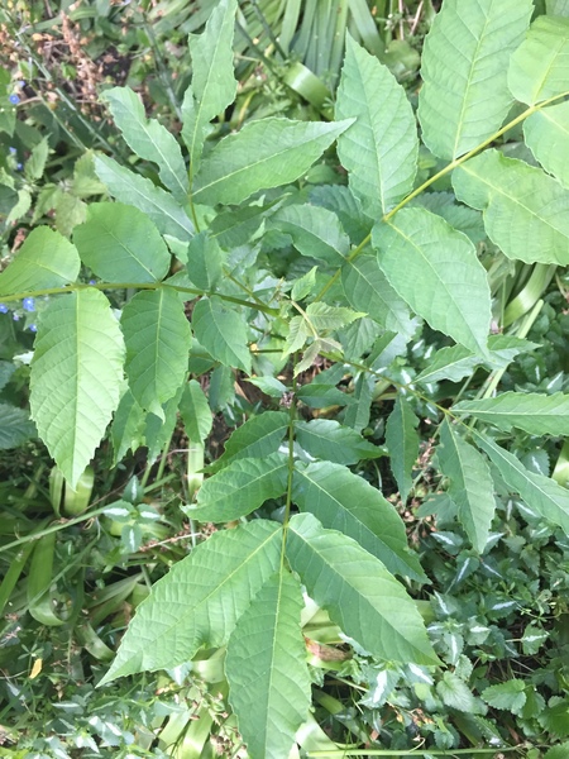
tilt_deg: -71.8
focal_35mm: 29
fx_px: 636
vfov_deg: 61.7
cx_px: 284
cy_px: 380
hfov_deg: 48.2
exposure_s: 1/33
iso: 40
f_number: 2.2
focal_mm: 4.15
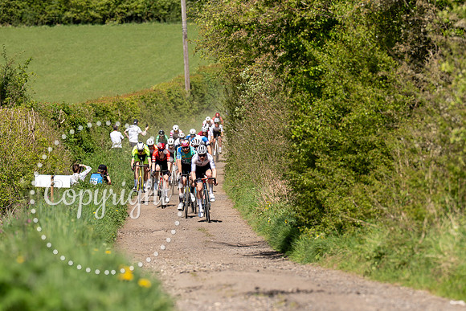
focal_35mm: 281
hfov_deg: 7.3
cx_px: 226
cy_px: 164
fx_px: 3633
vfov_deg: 4.9
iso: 100
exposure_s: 1/1000
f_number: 4
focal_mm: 194
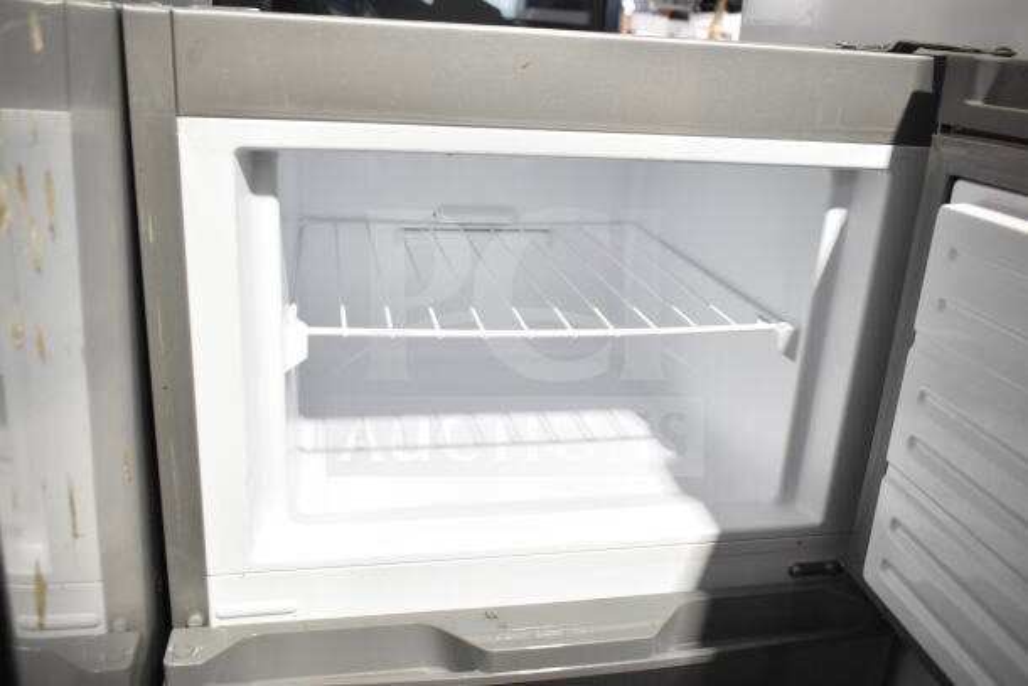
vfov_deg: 43.6
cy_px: 343
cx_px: 514
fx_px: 857
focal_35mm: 30
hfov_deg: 61.9
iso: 1600
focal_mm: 20
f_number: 5
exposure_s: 1/100
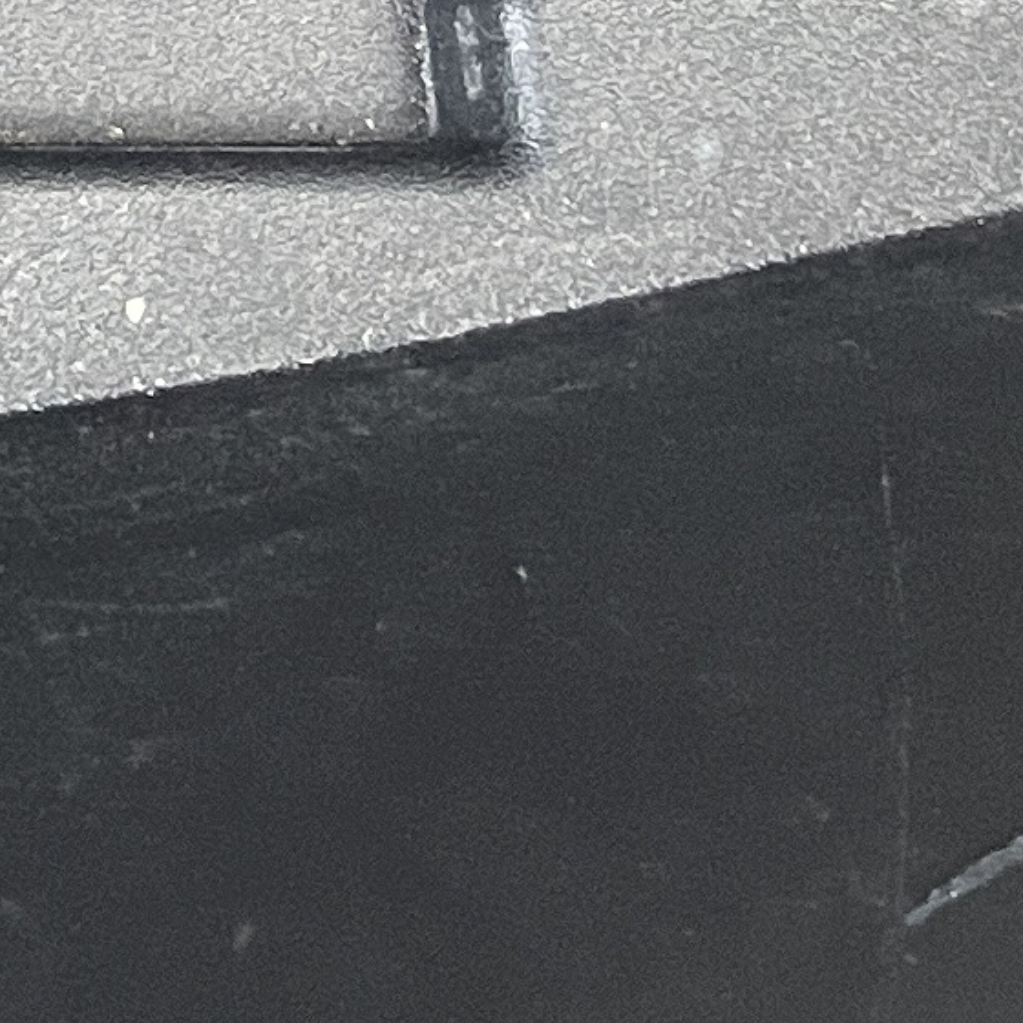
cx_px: -1962
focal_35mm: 159
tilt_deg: -73.3
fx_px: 5316
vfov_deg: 9.5
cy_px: -1639
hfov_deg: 9.1
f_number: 1.6
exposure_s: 1/60
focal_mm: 5.1
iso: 160
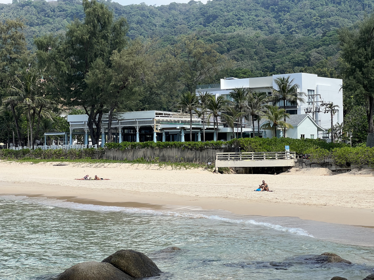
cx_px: 187
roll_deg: +0.3
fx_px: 832
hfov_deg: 25.3
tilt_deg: +1.6
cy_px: 140
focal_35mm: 77
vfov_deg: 19.1
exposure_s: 1/633
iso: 32
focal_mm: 9
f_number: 2.8
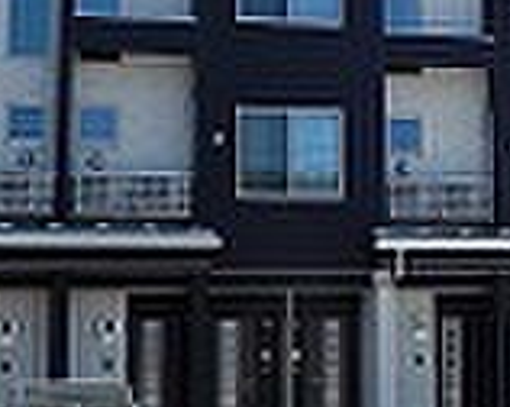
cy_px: 123
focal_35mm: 104
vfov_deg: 14.7
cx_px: 481
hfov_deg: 18.1
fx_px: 1568
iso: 80
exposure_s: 1/400
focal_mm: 5
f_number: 3.5
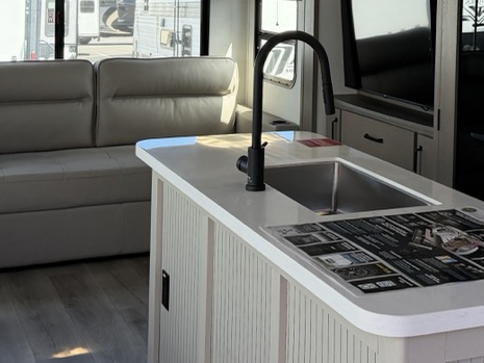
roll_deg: -1.0
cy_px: 18
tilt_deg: -2.3
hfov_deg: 29.3
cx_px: 294
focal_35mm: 66
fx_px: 923
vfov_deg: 21.6
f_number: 1.78
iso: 160
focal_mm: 6.76
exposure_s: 1/224
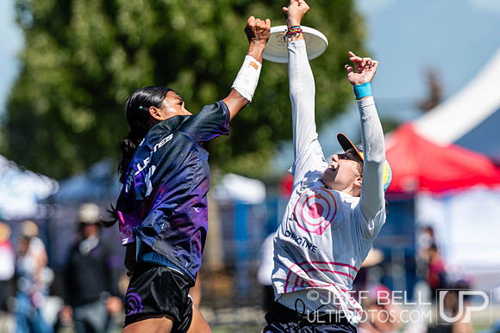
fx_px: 5694
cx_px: 342
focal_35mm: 410
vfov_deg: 3.4
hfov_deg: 5.0
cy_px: 227
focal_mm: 200
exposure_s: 1/1250
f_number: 3.2
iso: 100
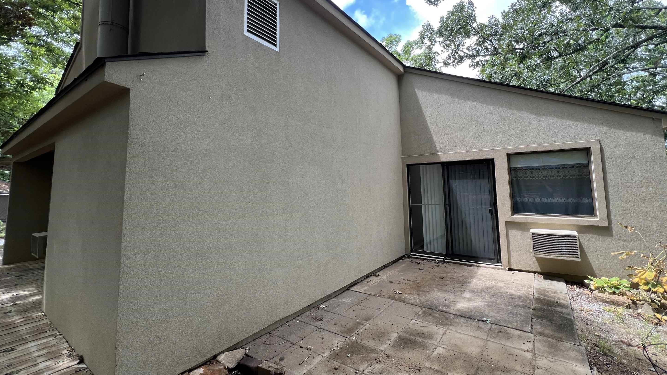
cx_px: 335
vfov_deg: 70.1
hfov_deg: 103.0
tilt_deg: +5.5
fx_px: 265
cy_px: 158
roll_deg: +1.3
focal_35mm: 15
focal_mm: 1.57
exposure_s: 1/285
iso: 32
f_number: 1.8
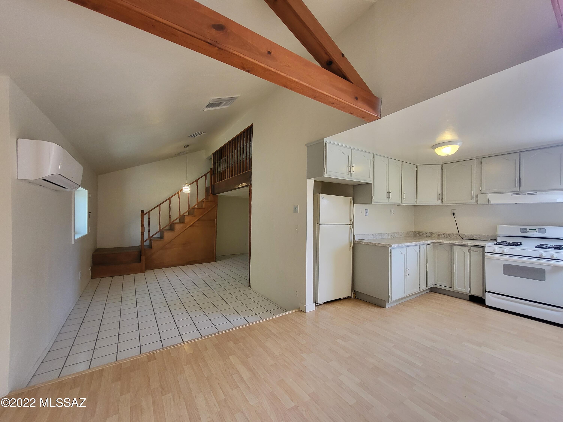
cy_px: 211
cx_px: 282
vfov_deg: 89.9
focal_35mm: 13
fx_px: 211
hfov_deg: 106.2
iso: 200
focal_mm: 1.74
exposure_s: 1/60
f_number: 2.2
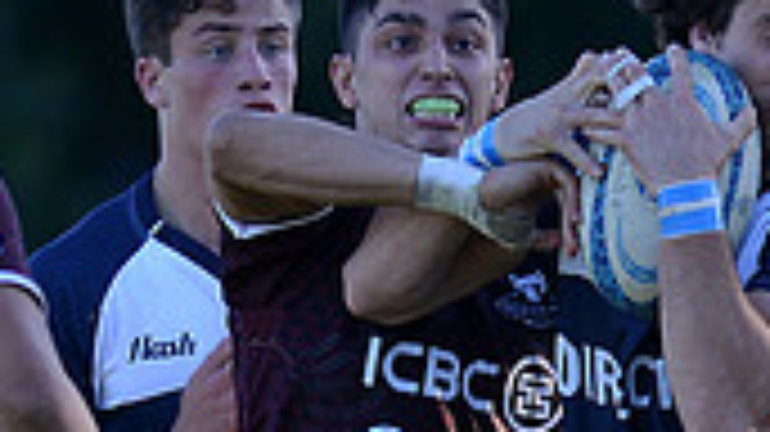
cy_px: 704
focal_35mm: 1494
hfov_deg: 1.4
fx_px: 30489
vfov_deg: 0.8
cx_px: 293
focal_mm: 420
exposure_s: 1/800
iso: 560
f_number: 4
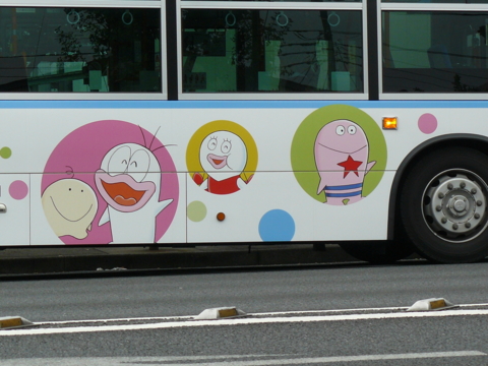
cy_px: 183
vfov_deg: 9.3
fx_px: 2242
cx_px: 244
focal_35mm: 159
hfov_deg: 12.4
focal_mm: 17.7
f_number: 4
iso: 100
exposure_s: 1/200
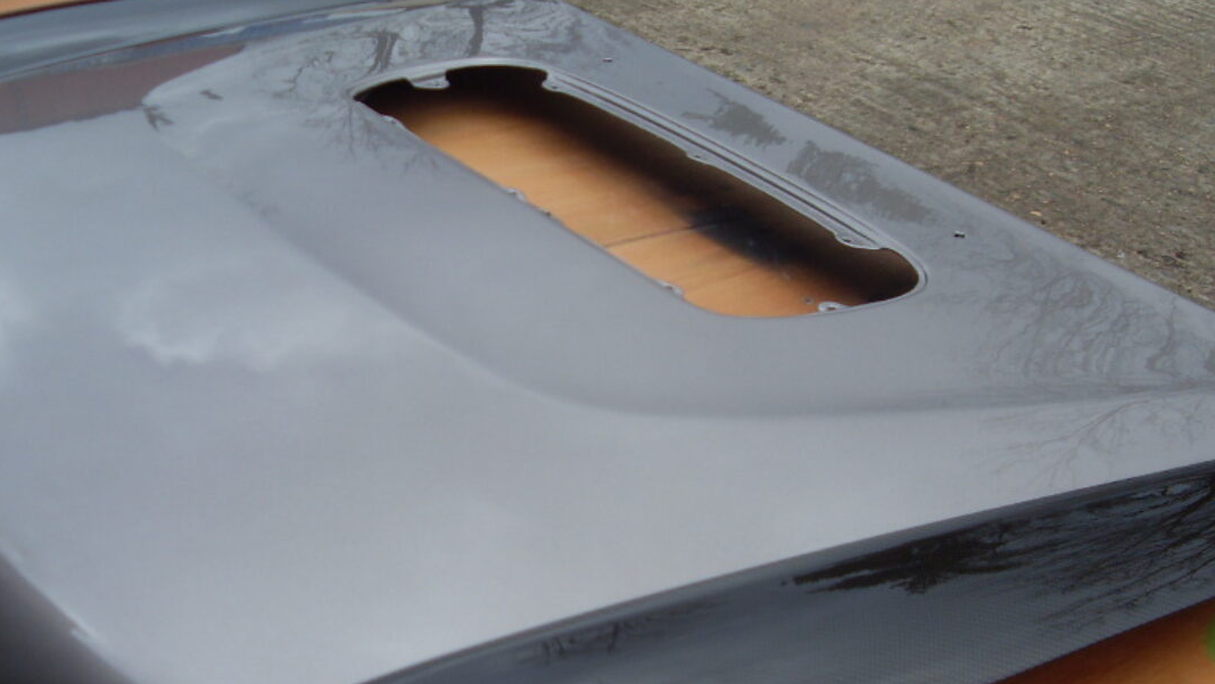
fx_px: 1611
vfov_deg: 23.8
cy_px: 473
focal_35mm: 50
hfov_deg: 41.3
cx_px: 556
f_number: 7
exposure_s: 1/125
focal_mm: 6.3
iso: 80
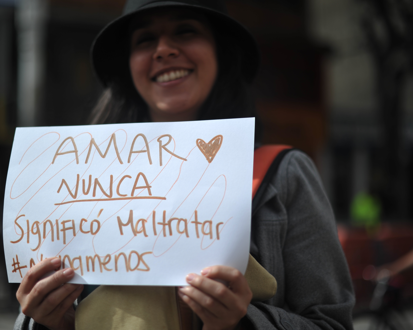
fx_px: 697
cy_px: 166
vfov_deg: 26.7
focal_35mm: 57
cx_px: 170
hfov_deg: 32.9
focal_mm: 50
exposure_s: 1/8000
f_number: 1.6
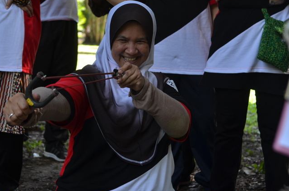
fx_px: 721
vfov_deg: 15.1
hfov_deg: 22.7
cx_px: 131
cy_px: 91
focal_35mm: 90
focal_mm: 48
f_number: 4
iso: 250
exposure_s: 1/125
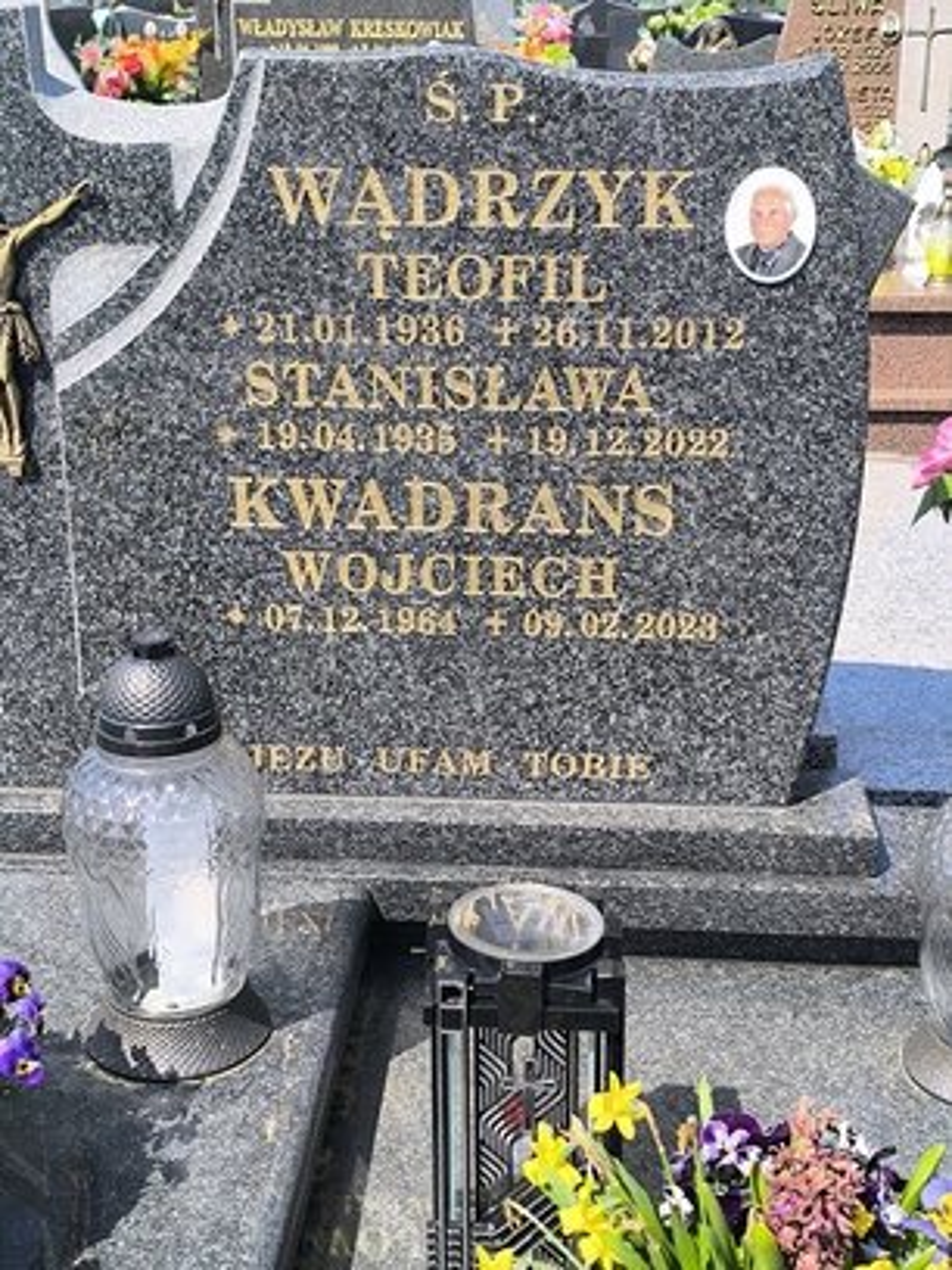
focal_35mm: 46
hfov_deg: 31.5
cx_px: 476
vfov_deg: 41.2
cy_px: 635
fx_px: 1687
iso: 50
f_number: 1.65
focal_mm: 6.14
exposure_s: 1/649
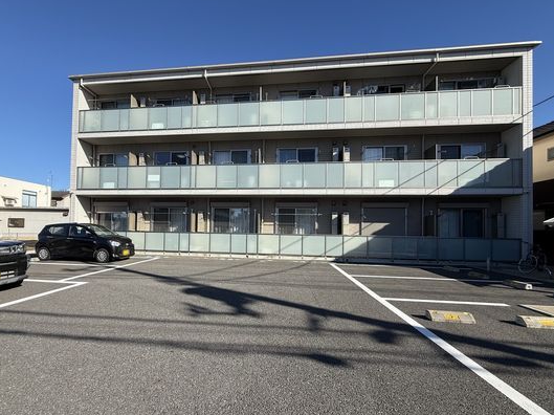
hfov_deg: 94.2
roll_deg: -2.0
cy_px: 228
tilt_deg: +1.4
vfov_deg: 77.8
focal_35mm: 16
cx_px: 249
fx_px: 256
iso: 50
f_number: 2.2
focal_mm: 2.22
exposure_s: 1/1497
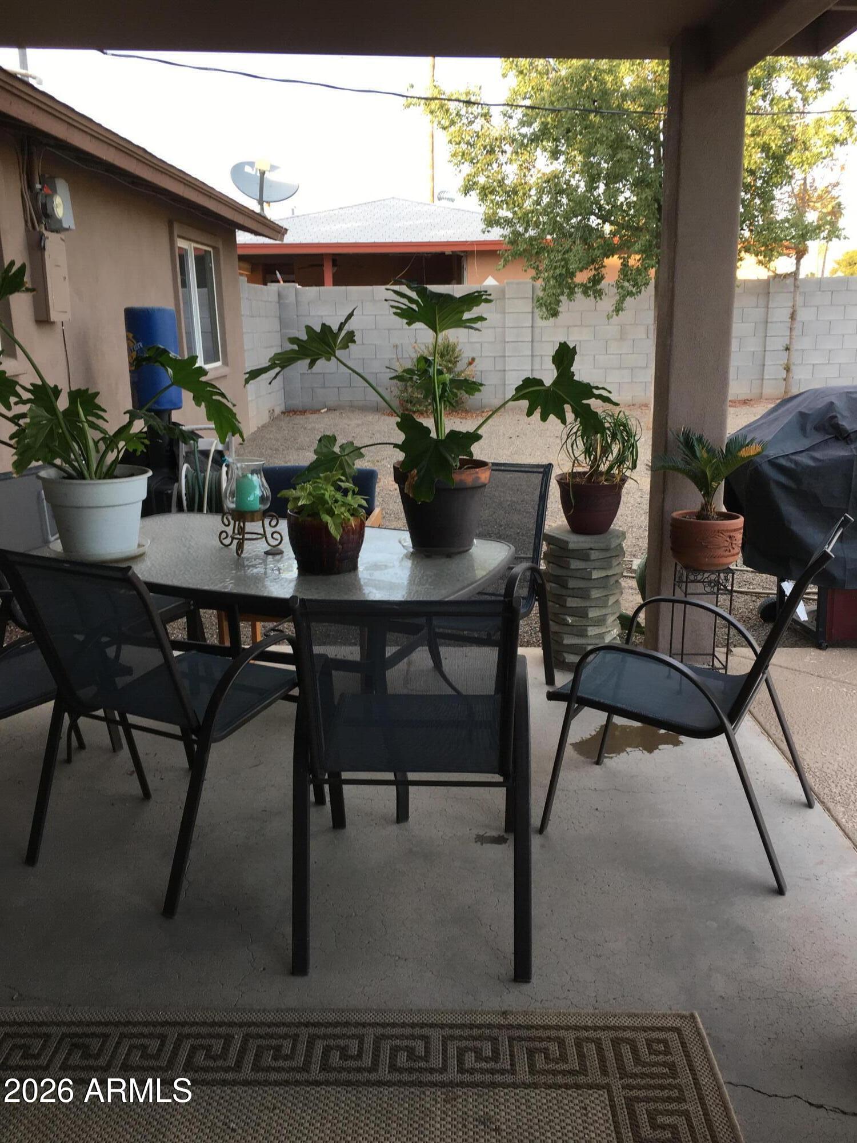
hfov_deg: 48.2
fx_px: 957
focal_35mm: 29
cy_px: 572
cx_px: 428
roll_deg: +0.3
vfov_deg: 61.7
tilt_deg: -14.7
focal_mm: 4.15
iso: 32
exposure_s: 1/120
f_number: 2.2
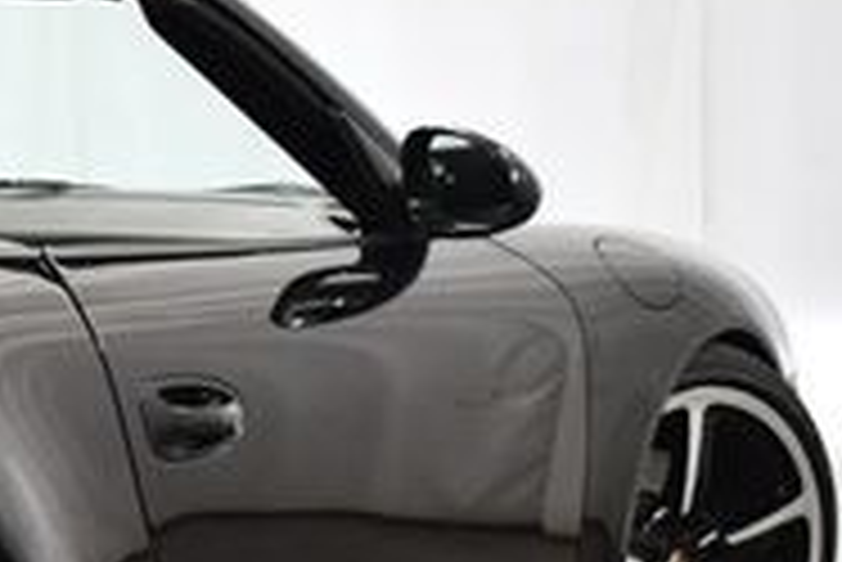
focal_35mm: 137
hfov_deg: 13.7
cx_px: -554
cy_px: 468
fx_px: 3207
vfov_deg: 10.0
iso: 1250
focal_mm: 20
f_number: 3.8
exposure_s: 1/125
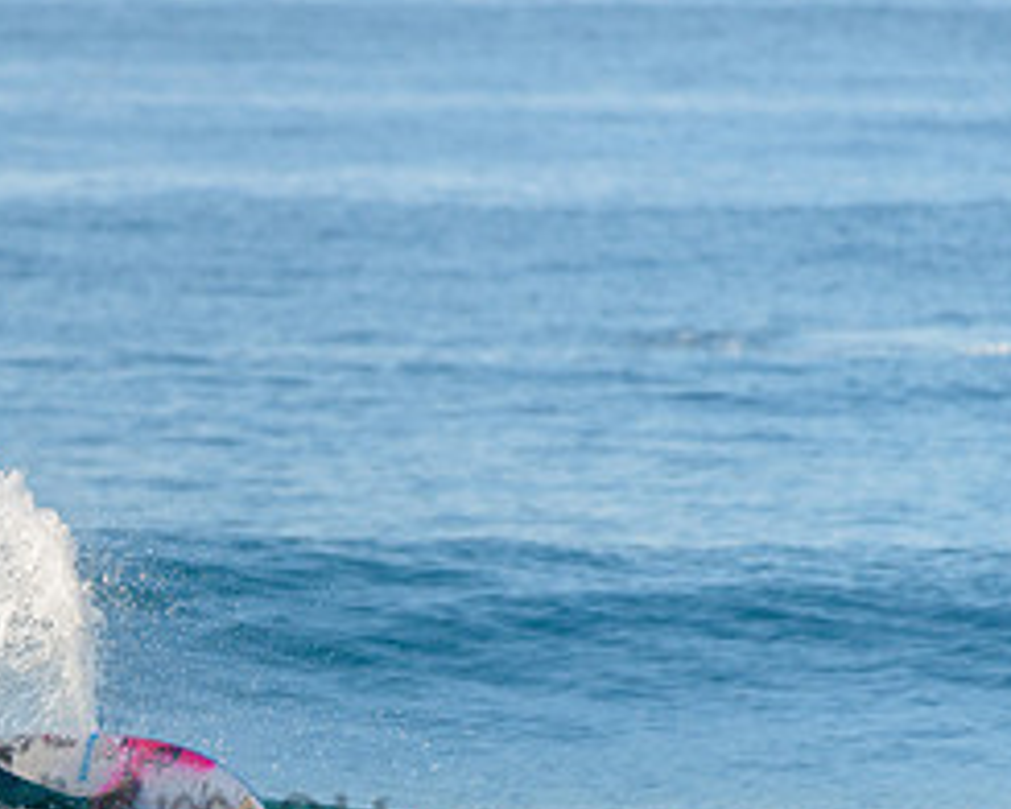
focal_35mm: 1111
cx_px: -50
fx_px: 33243
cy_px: 778
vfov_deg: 1.4
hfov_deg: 1.7
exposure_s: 1/2000
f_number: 5.6
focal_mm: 500
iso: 400
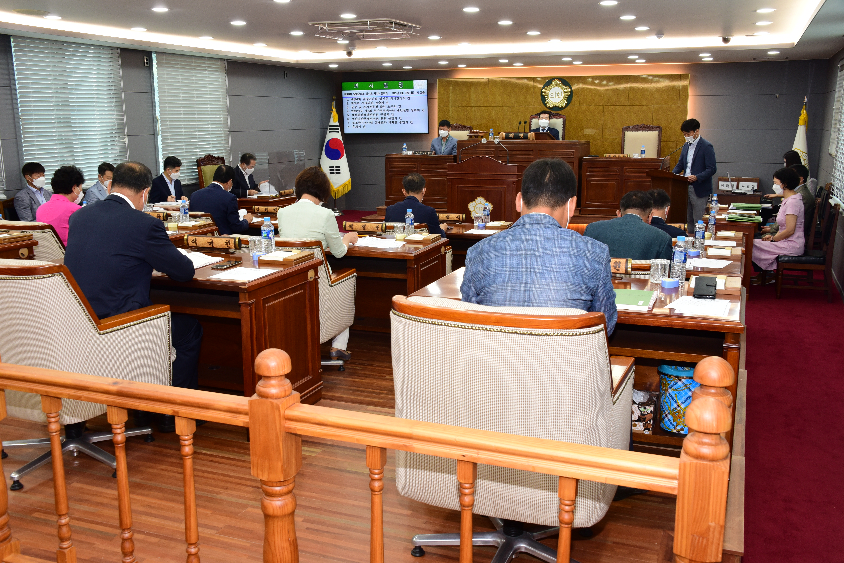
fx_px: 821
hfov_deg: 54.4
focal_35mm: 35
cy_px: 282
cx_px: 422
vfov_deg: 37.9
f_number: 10
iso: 1000
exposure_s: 1/30
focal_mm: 35
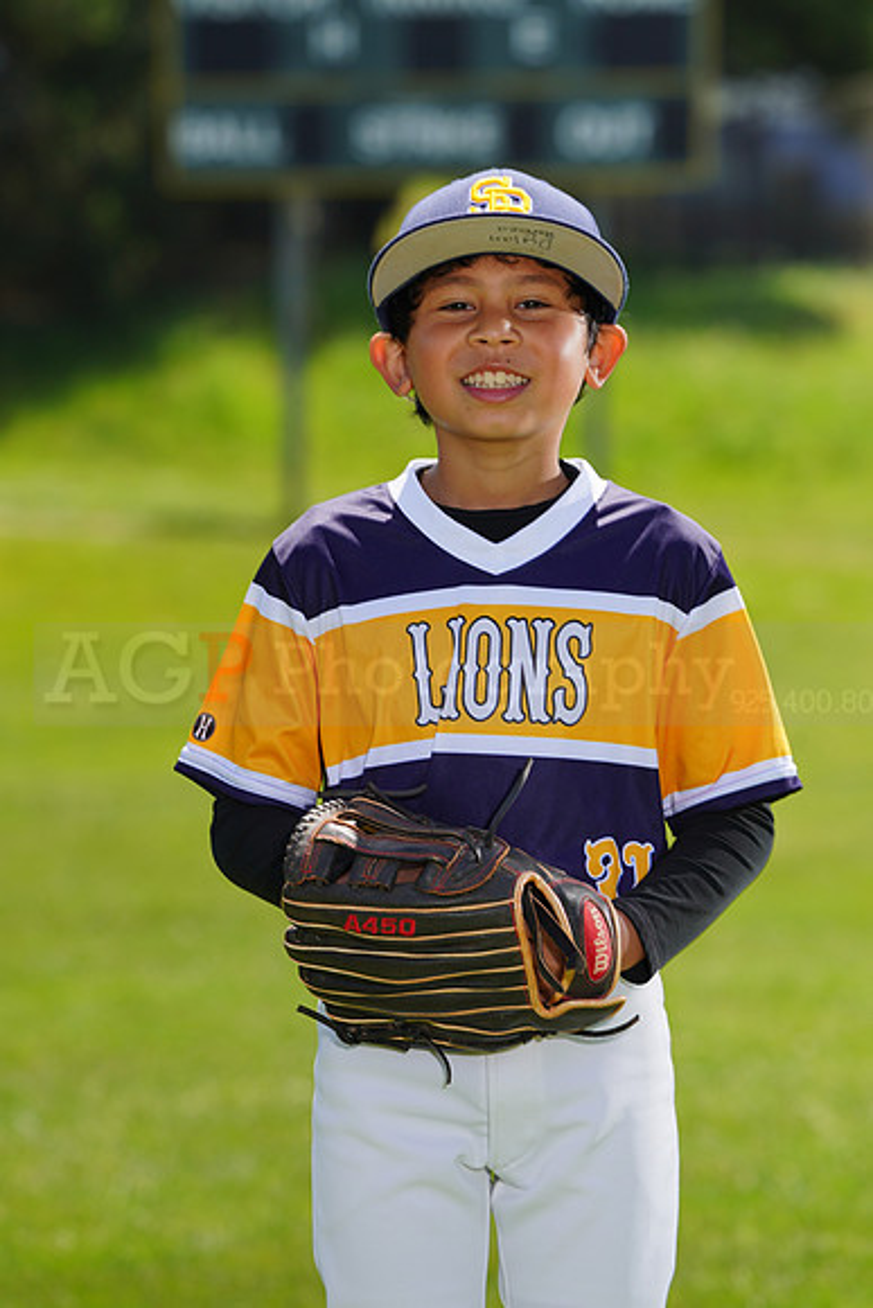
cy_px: 654
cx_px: 436
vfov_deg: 9.0
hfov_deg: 6.0
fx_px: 8324
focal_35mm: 229
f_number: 8
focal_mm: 229
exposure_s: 1/250
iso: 100
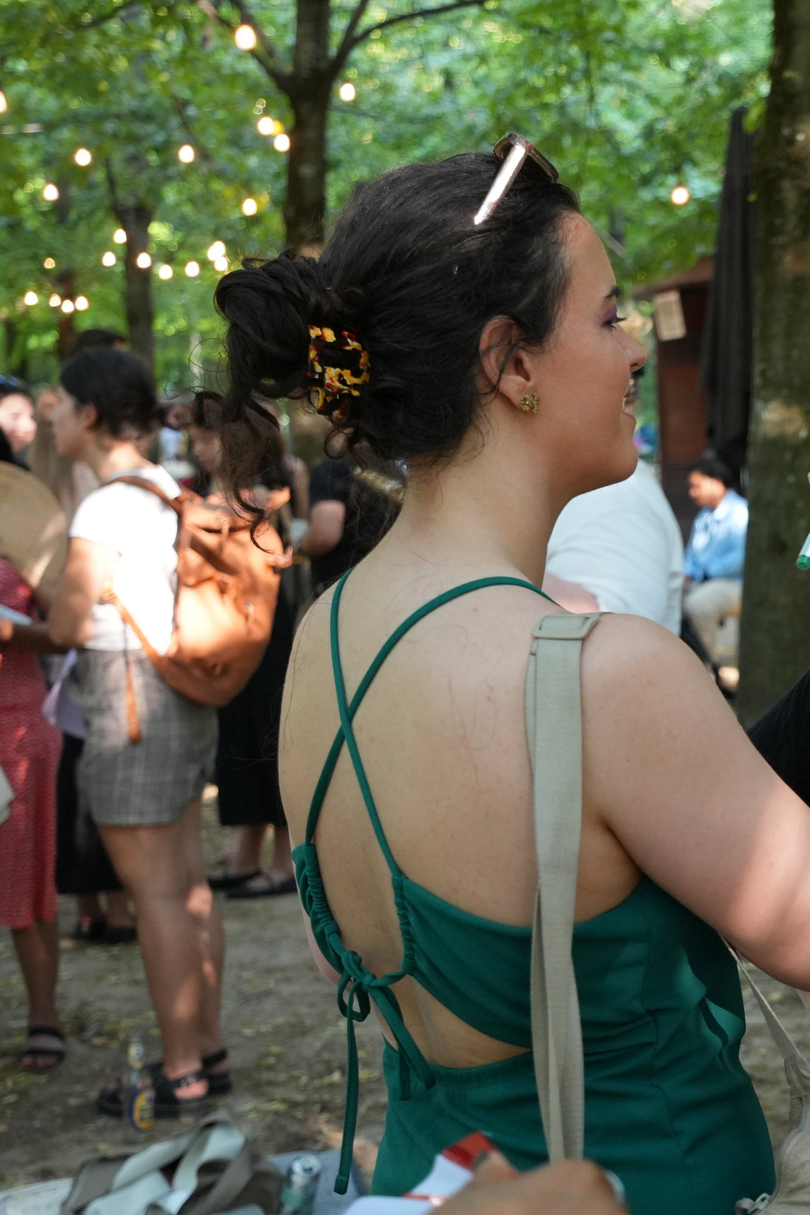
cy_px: 608
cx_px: 877
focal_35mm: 64
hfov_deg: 20.3
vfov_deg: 31.4
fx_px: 2160
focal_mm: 28
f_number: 2.8
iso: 1250
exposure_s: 1/200
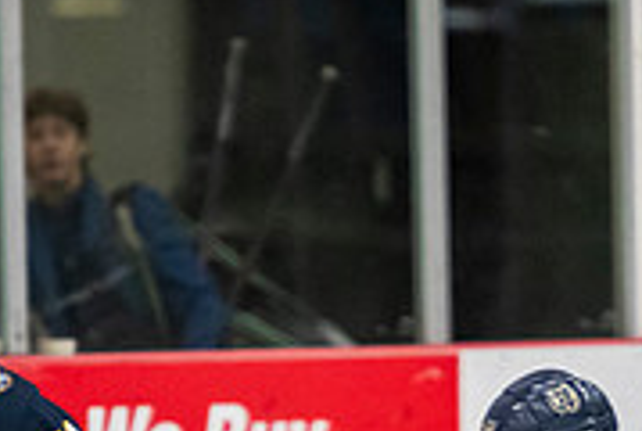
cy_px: 645
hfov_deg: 2.3
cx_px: 590
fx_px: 16326
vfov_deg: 1.5
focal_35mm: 914
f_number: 3.2
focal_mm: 185
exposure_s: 1/640
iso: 2000
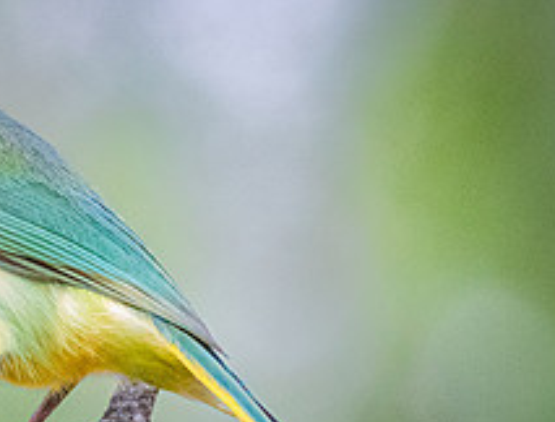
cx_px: -175
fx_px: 30167
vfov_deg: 0.8
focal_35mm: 1872
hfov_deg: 1.1
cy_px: 375
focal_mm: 500
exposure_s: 1/1600
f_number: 5.6
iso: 6400
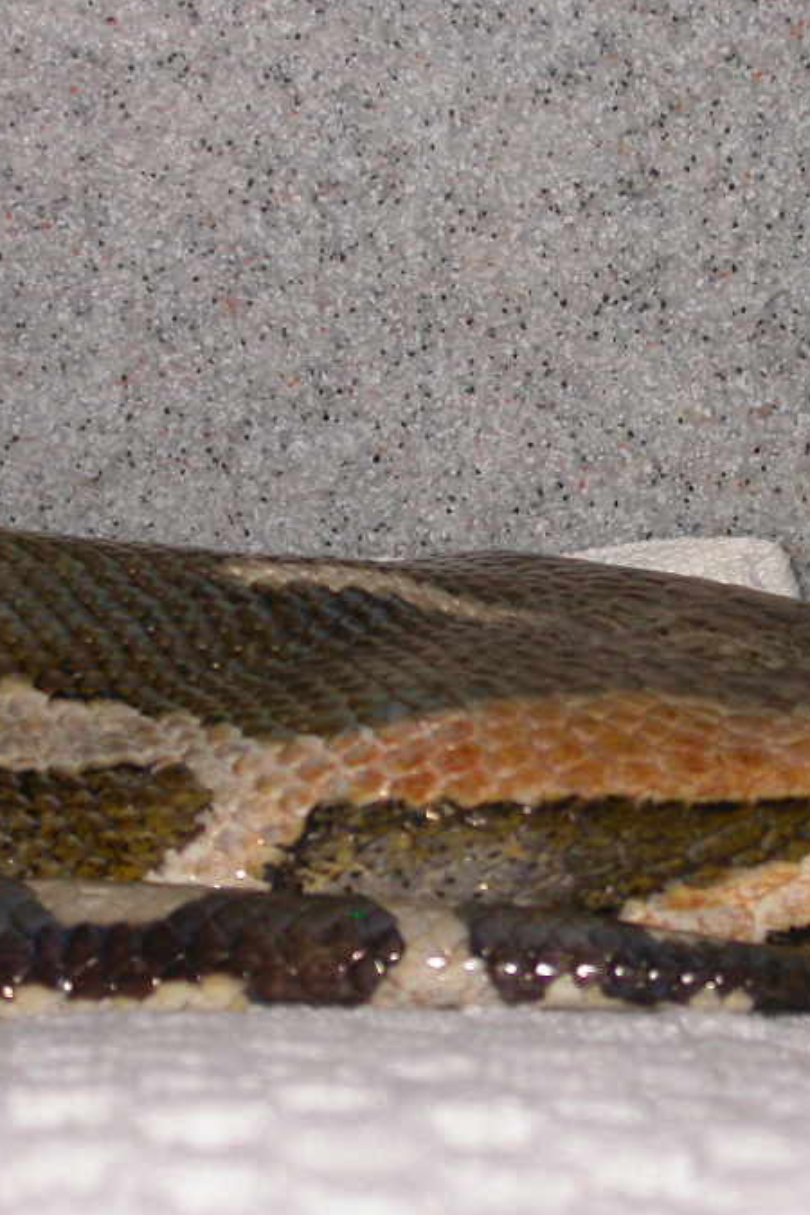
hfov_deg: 9.6
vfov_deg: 14.4
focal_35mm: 142
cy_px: 572
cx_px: 617
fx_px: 4792
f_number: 3.7
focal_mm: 18.7
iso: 100
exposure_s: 1/60.3
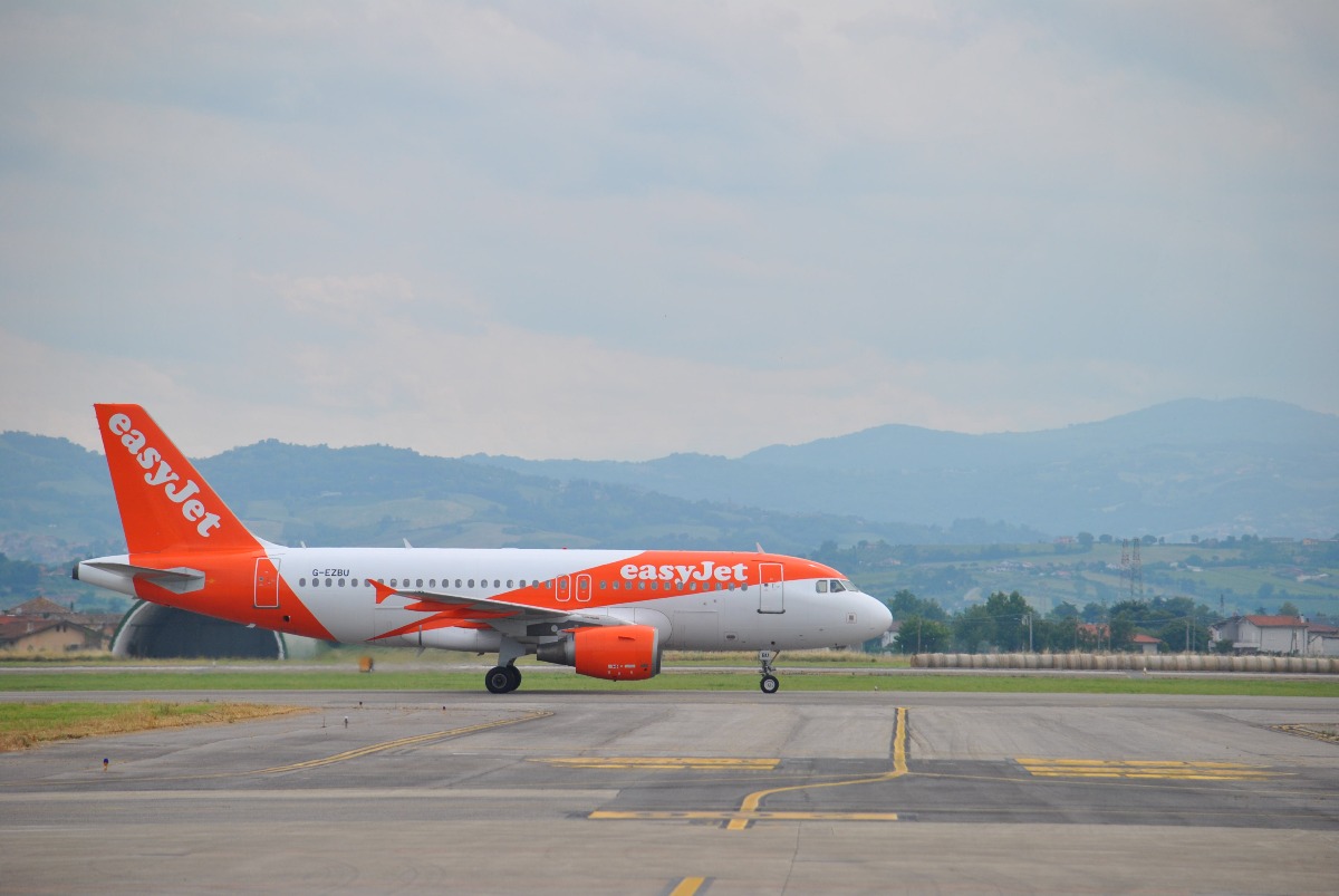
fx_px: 7819
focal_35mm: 210
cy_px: 448
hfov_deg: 9.8
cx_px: 670
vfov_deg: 6.6
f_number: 5
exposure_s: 1/1600
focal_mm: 140
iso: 200
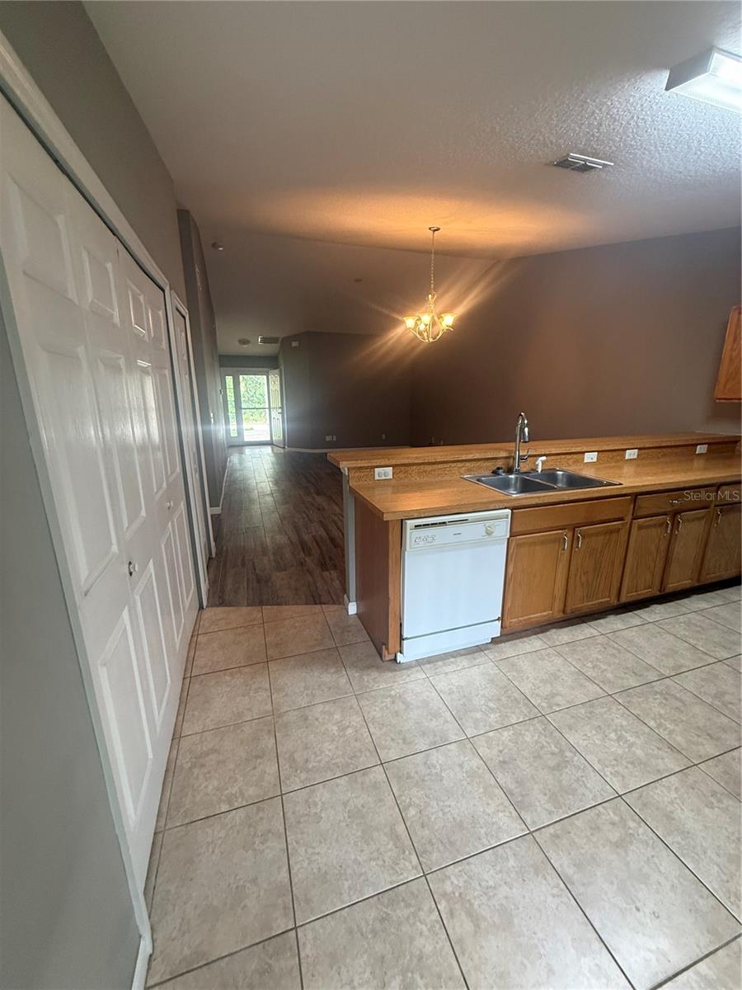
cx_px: 371
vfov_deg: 102.1
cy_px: 495
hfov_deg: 85.7
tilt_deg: -13.8
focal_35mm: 14
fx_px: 400
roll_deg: +0.4
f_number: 2.2
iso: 320
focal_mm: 2.22
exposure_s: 1/60
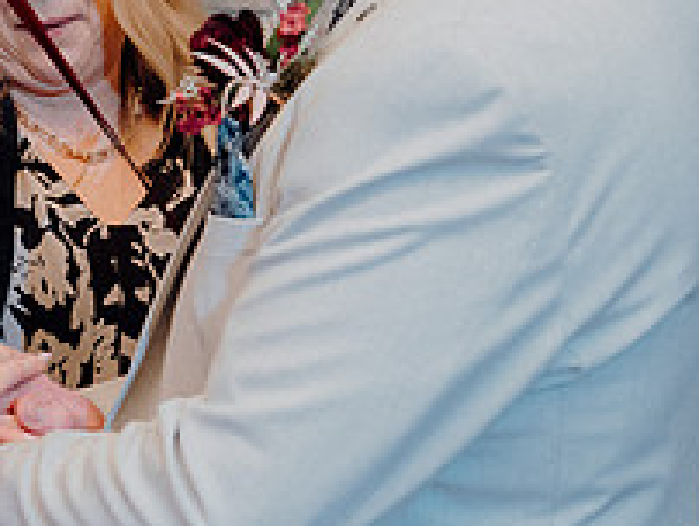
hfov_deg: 10.2
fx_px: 3902
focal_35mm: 193
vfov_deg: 7.7
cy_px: 137
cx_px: -7
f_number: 3.5
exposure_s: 1/200
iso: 2500
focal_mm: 70
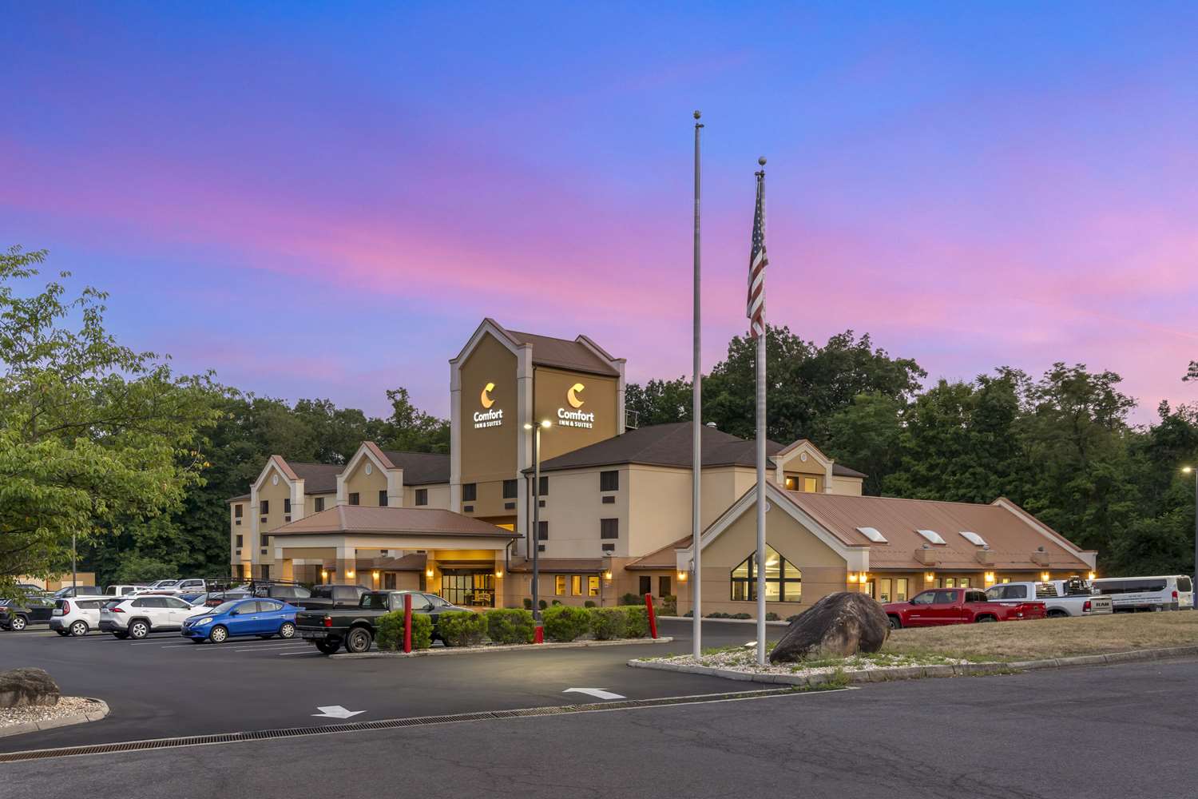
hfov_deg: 61.9
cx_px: 599
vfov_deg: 43.6
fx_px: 998
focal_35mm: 30
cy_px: 400
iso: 200
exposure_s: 3.2
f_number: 8
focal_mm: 30
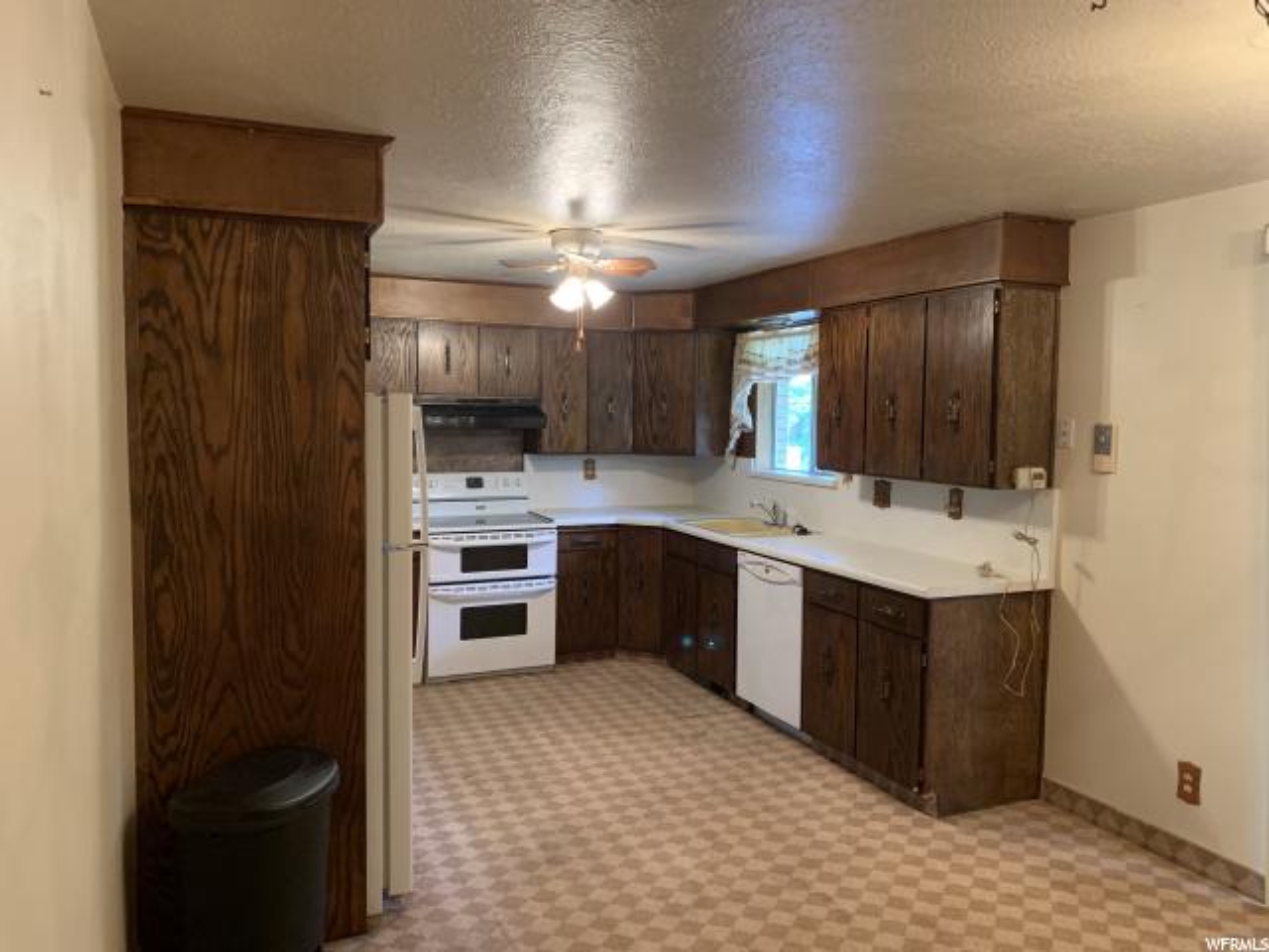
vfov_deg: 53.1
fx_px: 953
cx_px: 634
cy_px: 476
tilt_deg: -3.1
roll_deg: -1.2
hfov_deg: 67.3
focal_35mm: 26
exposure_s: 1/40
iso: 250
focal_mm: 4.25
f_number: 1.8
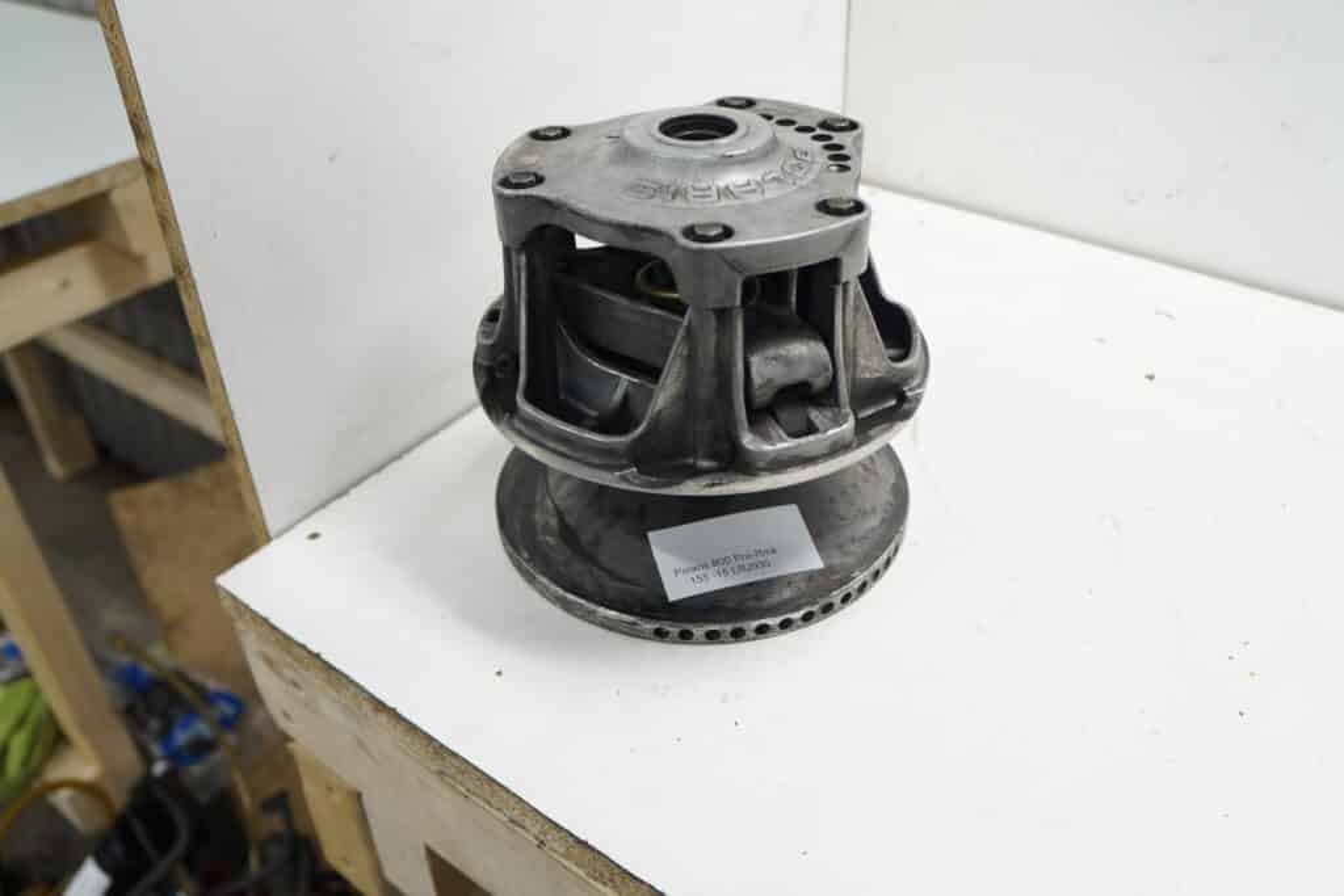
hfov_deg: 64.5
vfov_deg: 45.7
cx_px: 672
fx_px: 1064
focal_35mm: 28
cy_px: 448
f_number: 3.5
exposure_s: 1/60
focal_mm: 19
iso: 250
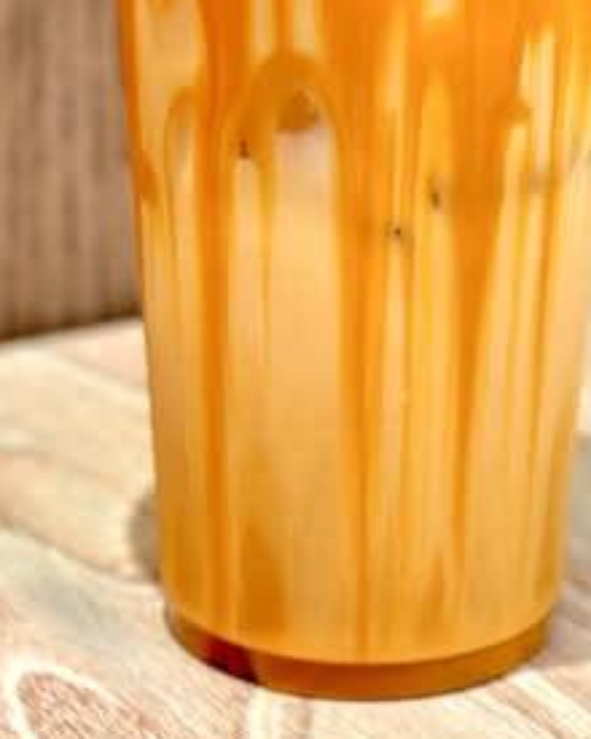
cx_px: 365
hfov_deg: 12.3
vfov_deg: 15.1
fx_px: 2733
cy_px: -47
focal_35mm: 125
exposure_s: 1/100
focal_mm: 6.86
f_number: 1.78
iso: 100
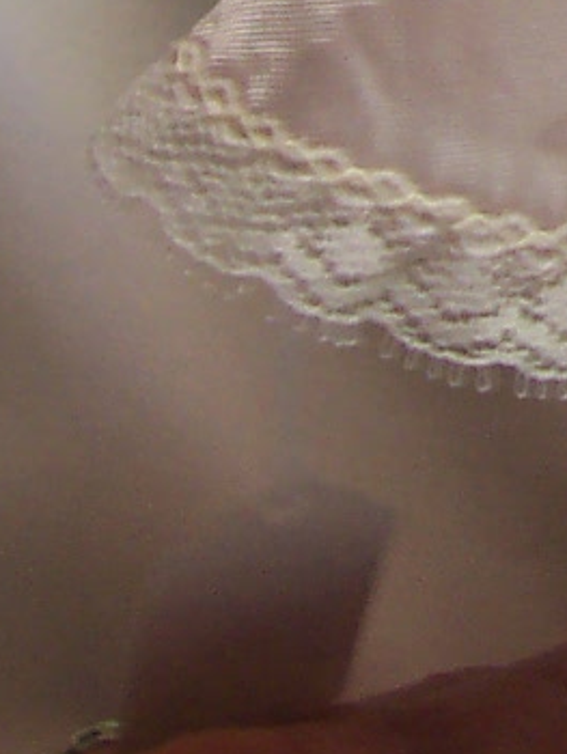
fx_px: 3817
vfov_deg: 10.5
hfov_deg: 8.1
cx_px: 1078
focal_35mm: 175
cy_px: -689
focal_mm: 5.6
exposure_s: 1/45
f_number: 2.8
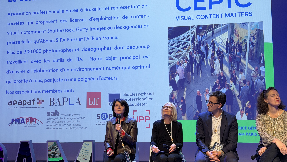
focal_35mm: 60
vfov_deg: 20.0
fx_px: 457
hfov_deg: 34.9
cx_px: 130
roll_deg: +0.7
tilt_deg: +3.6
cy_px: 98
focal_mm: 6.76
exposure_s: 1/50
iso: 80
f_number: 1.78
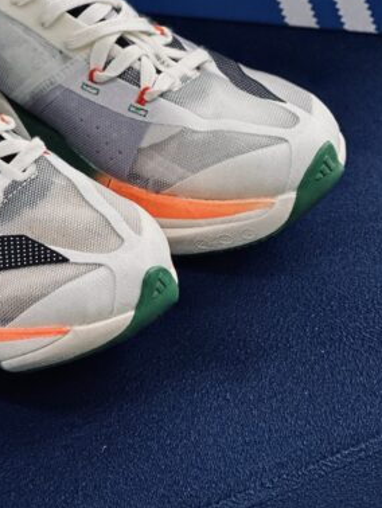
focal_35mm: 190
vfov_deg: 10.4
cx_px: -15
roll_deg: -1.2
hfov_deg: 7.8
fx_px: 2792
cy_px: 73
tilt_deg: -33.4
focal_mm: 9
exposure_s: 1/121
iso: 250
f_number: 2.8
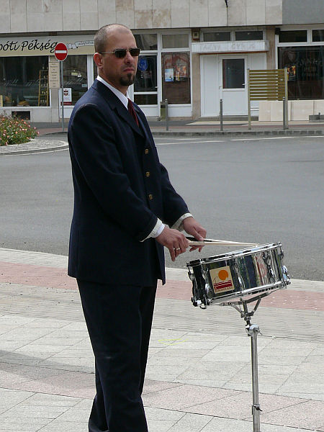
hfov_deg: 11.1
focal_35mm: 134
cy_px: 216
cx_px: 162
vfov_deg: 14.7
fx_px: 1672
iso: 100
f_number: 5.6
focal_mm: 15.8
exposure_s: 1/400
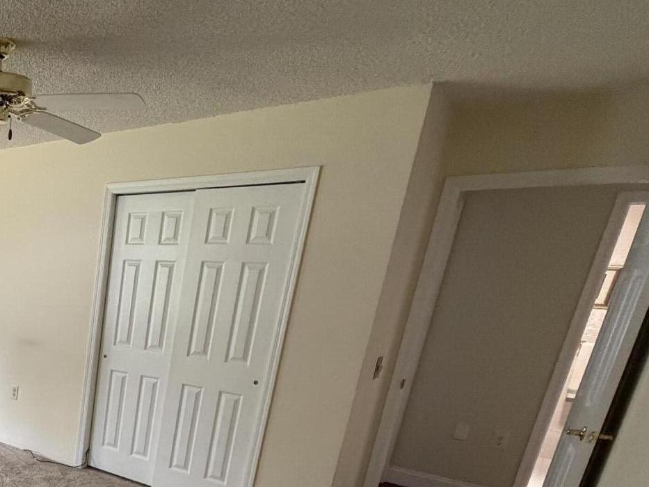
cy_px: 431
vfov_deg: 43.2
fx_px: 563
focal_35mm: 30
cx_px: -40
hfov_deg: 46.7
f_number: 2.2
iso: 320
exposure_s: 1/91
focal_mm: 2.22
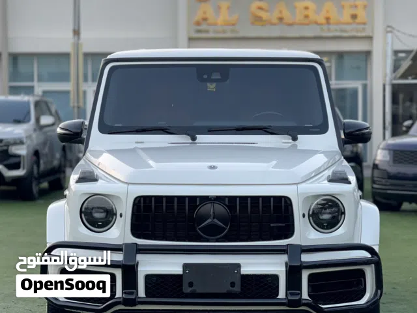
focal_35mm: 64
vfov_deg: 22.9
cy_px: 156
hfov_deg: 30.3
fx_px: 771
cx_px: 208
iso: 80
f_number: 2.2
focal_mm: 7.5
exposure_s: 1/121
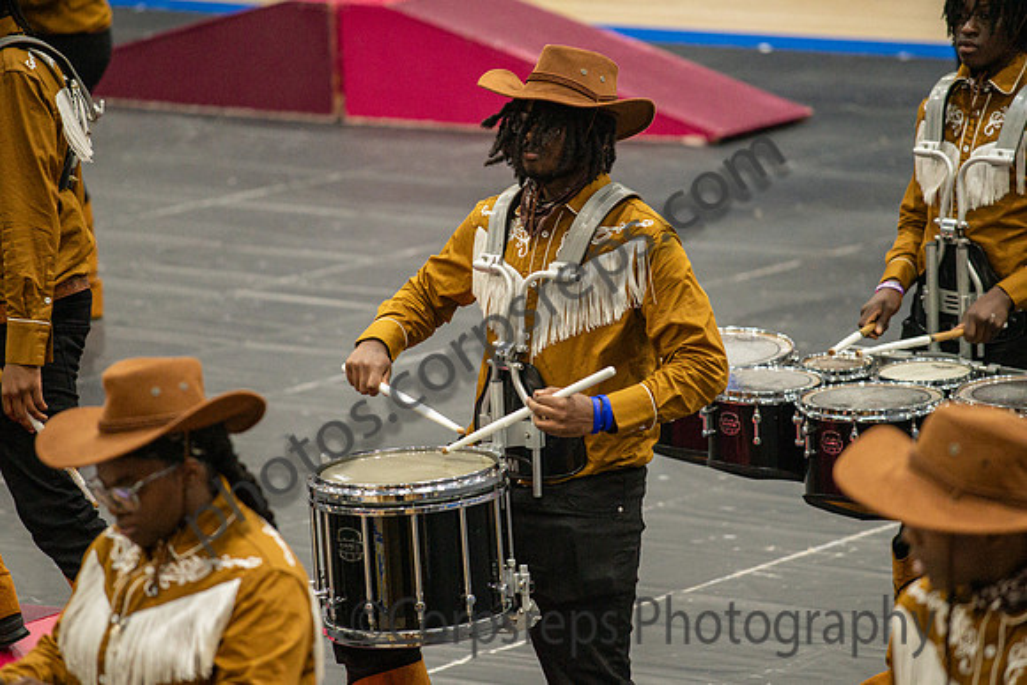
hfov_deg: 8.9
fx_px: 6616
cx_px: 513
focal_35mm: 232
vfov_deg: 5.9
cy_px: 324
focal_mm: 200
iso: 5000
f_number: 4
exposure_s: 1/500
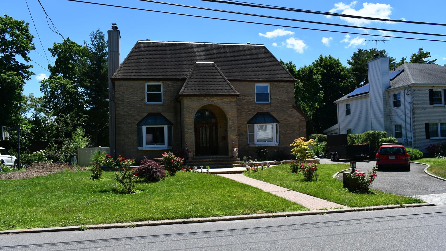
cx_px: 222
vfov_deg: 36.7
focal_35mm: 32
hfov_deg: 61.0
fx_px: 378
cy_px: 135
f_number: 9
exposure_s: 1/320
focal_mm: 20
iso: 100
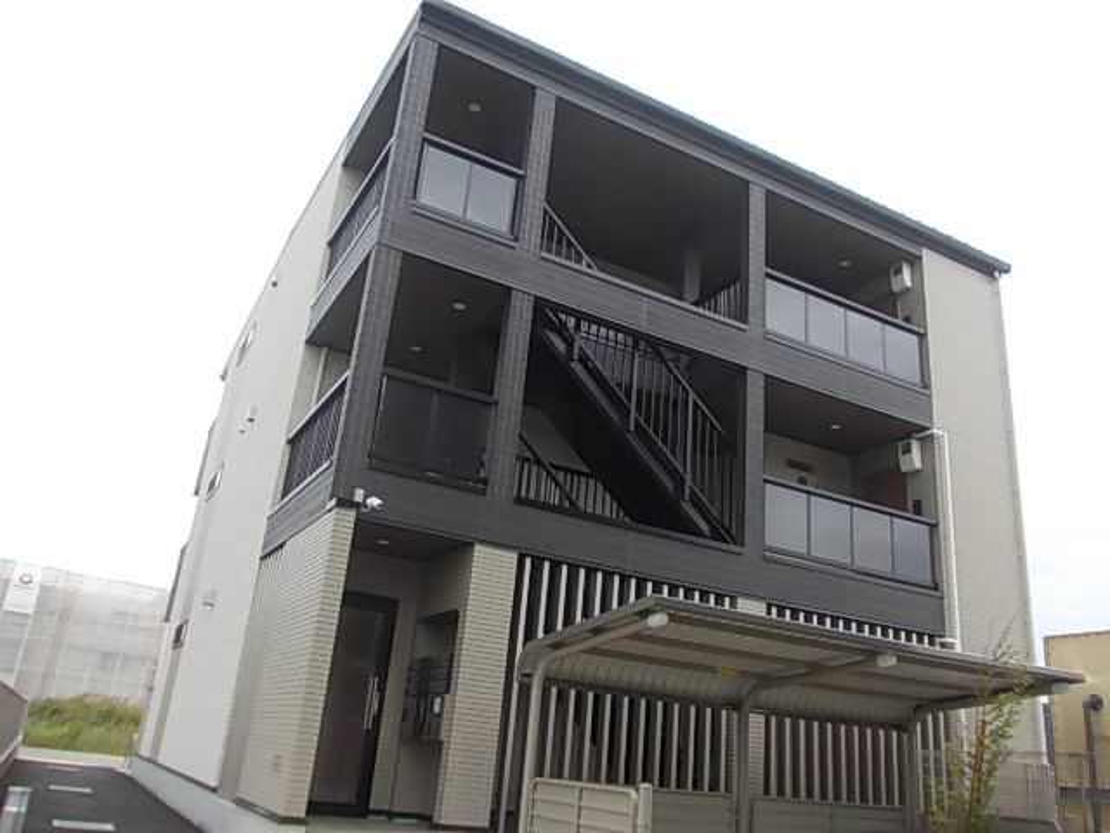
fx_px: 898
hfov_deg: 63.4
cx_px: 555
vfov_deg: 49.7
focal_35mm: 28
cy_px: 416
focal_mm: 4
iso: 80
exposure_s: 1/320
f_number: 2.7
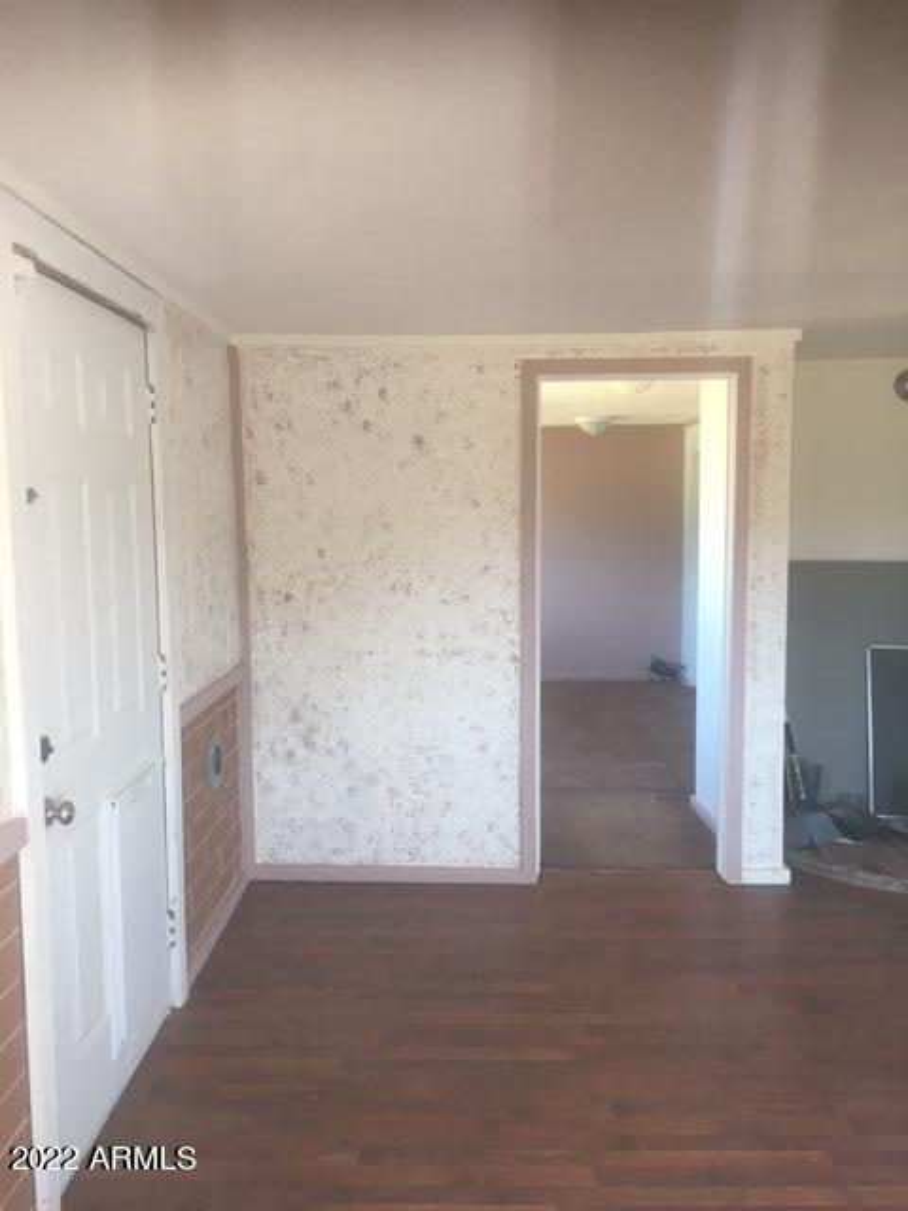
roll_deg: -0.5
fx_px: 1014
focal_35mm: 29
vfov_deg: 61.7
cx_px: 454
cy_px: 606
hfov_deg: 48.2
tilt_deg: -3.0
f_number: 2.2
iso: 32
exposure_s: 1/30
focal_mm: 4.15
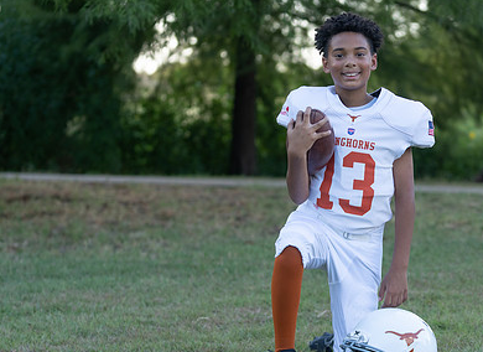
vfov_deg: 12.3
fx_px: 1629
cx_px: 347
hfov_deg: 16.8
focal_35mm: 118
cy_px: 180
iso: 160
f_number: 2.8
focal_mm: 70
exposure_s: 1/400
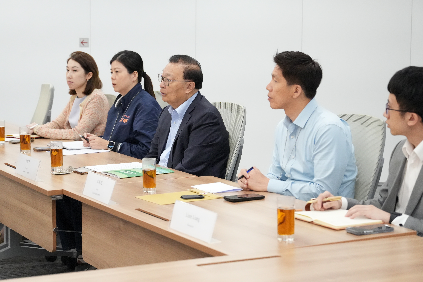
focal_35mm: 86
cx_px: 197
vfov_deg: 15.9
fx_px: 1010
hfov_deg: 23.6
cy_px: 127
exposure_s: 1/250
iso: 10000
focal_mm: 70
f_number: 4
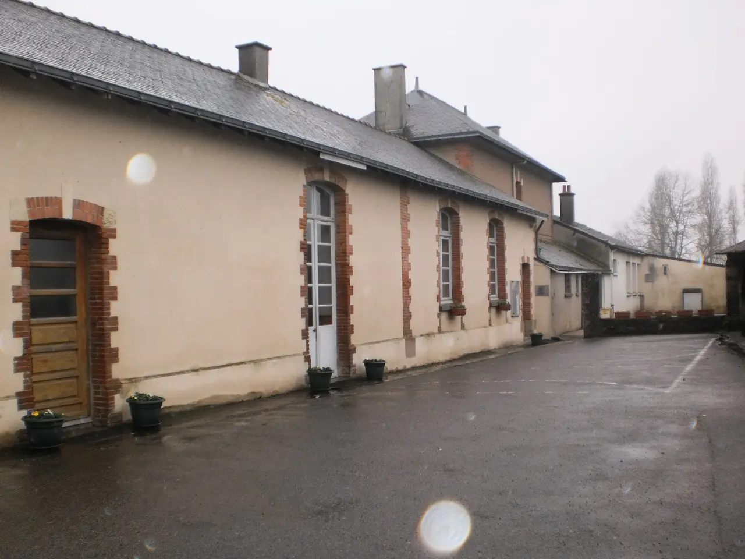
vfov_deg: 39.7
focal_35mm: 36
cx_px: 372
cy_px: 280
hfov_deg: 51.4
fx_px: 775
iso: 125
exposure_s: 1/30
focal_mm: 6.3
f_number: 3.1
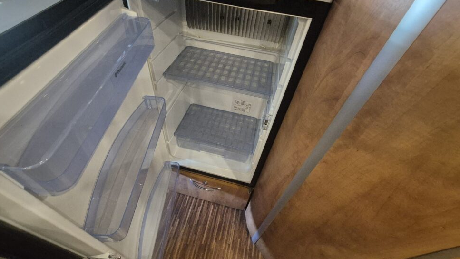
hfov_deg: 103.0
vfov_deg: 70.2
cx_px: 224
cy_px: 112
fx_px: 183
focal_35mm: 15
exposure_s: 1/49
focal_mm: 2.2
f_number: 2.2
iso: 1600
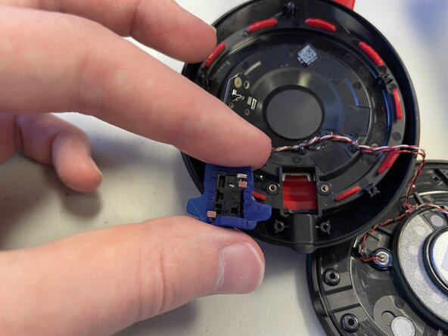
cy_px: 168
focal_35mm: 26
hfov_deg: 67.3
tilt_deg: -57.5
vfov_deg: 53.1
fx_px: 336
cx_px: 224
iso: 400
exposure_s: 1/40
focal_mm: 4.2
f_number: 1.6
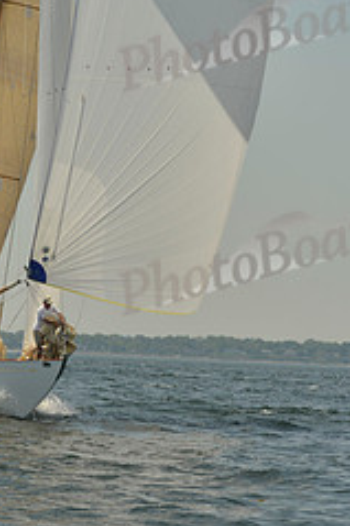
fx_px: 2483
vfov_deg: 11.9
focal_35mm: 170
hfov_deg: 8.0
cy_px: -48
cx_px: 6
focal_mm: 70
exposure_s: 1/1250
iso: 200
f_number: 9
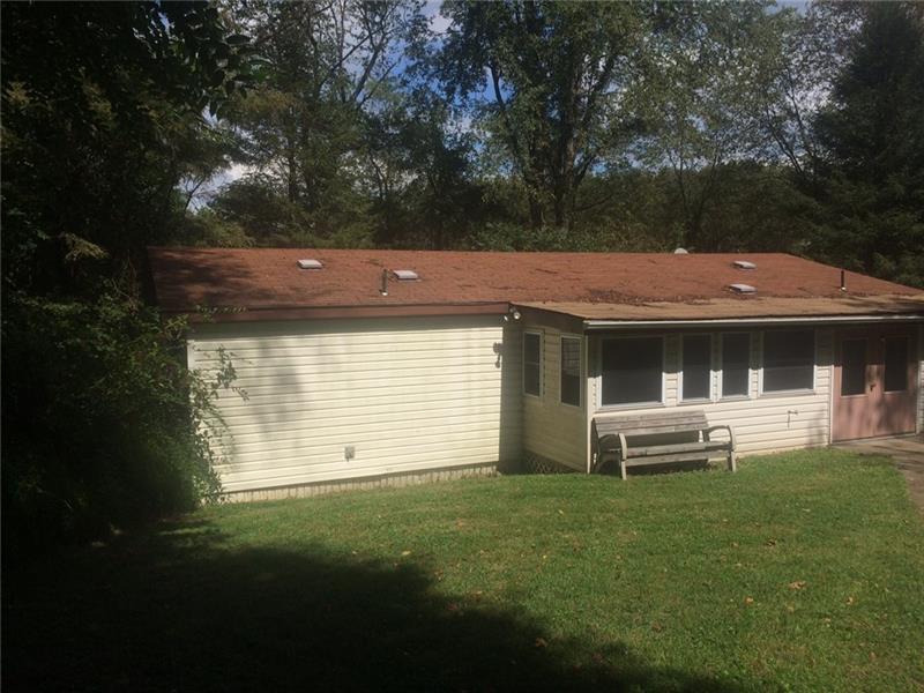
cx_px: 462
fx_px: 774
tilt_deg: -6.2
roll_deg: -0.9
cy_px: 346
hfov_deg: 61.7
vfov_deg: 48.2
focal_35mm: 29
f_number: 2.2
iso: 32
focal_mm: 4.15
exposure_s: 1/3165
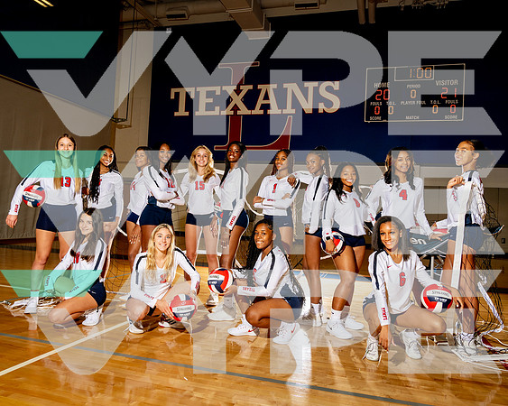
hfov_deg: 61.9
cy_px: 203
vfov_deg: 51.3
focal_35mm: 28
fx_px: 423
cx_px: 250
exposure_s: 1/250
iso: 320
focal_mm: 25
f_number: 9
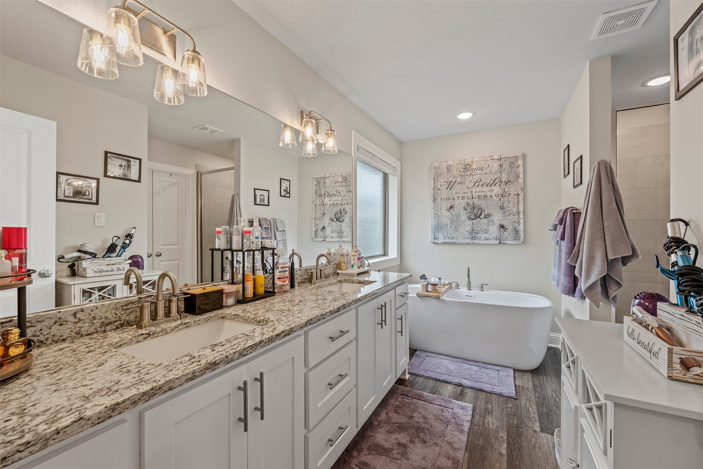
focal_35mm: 15
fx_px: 293
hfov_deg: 100.4
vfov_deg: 77.3
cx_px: 352
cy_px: 234
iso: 800
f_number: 8
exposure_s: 1/15
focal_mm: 15
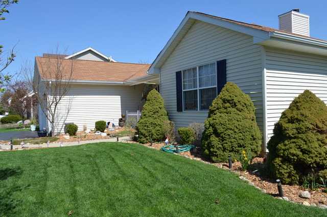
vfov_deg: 47.7
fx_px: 245
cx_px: 164
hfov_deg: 67.5
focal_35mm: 27
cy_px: 108
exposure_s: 1/250
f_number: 8
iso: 110
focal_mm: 18
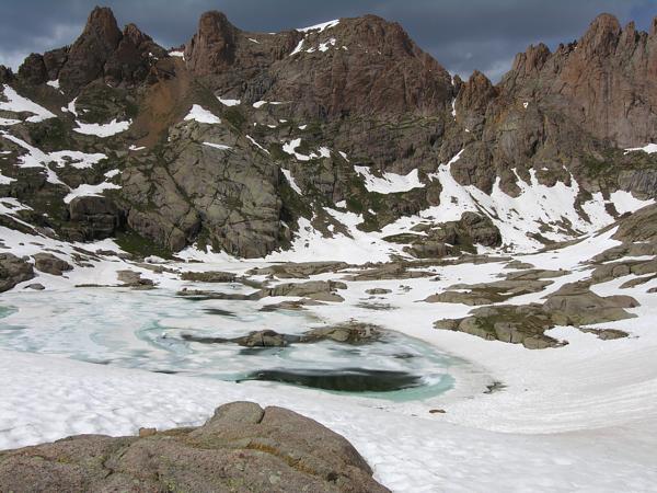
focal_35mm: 32
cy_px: 246
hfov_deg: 56.8
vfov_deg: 44.2
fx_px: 607
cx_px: 328
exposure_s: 1/322
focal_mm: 8.1
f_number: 7.2
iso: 50
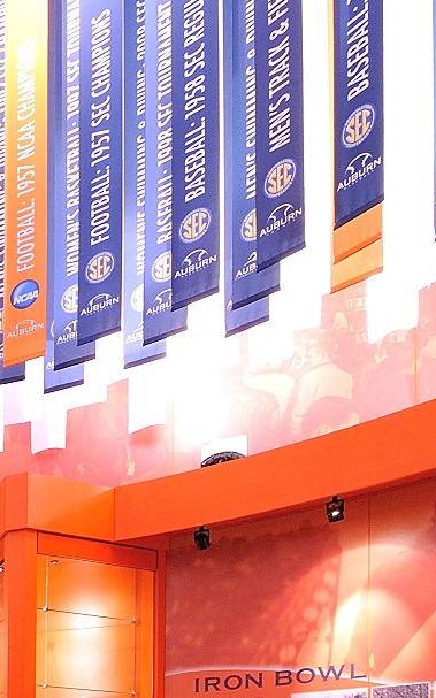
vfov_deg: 33.9
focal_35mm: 50
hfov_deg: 18.2
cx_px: -415
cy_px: 803
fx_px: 951
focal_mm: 14
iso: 400
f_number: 20
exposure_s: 1/1.3
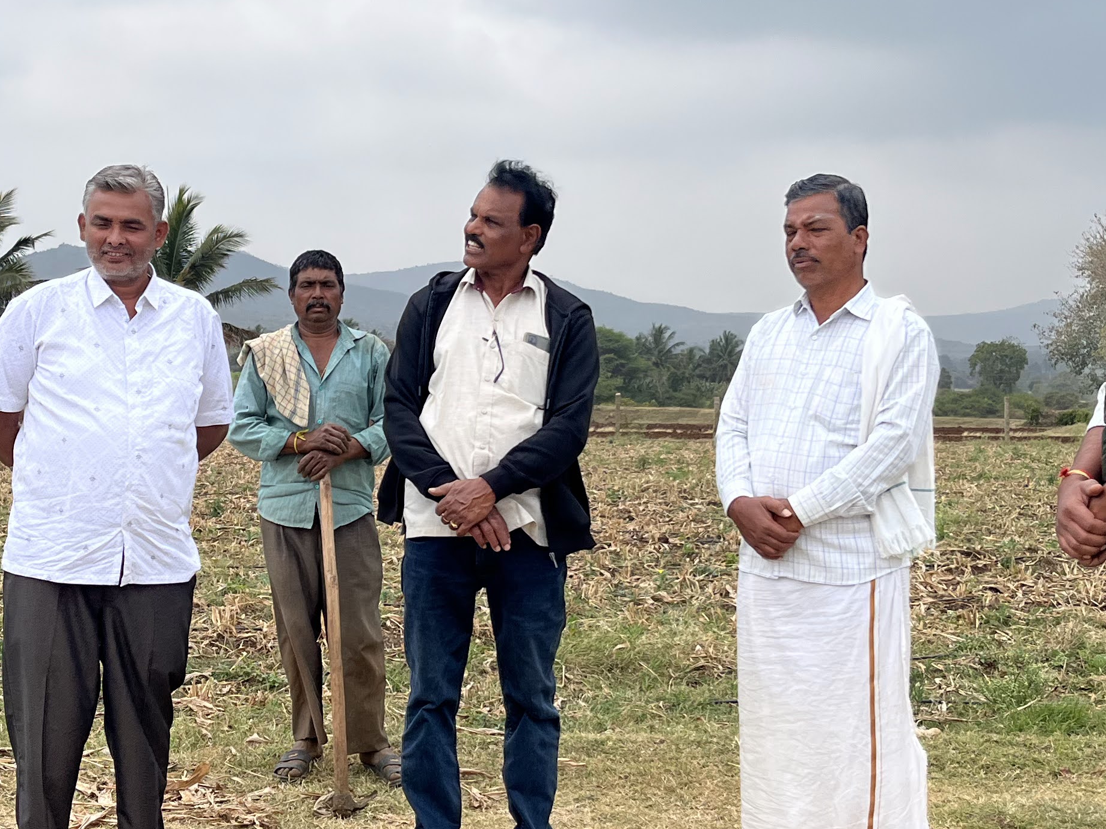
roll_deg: -0.5
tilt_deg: -1.0
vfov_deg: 25.6
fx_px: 1821
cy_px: 382
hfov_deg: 33.5
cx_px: 389
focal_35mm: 57
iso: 50
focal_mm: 5.1
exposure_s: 1/2179
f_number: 1.6
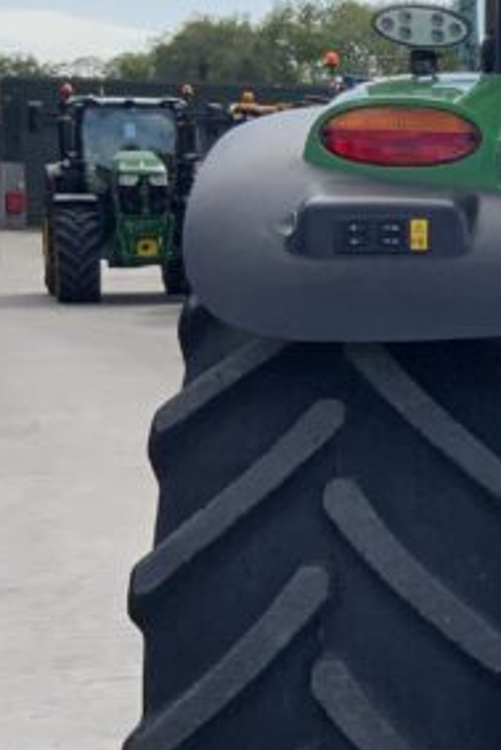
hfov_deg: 11.2
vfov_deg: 18.7
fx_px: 2272
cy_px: 382
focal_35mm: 109
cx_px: 1068
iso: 16
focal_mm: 3
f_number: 1.8
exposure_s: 1/1412
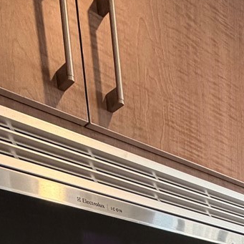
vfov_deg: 18.1
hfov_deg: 27.0
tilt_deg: -15.1
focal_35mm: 58
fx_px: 463
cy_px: 504
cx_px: 273
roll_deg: +1.6
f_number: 2.2
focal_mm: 2.22
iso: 200
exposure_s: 1/120
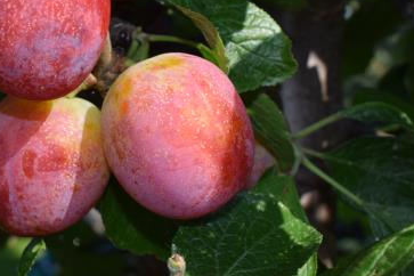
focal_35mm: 72
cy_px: 57
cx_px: 114
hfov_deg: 27.8
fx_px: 826
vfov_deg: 18.8
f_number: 9
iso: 100
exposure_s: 1/200
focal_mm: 29
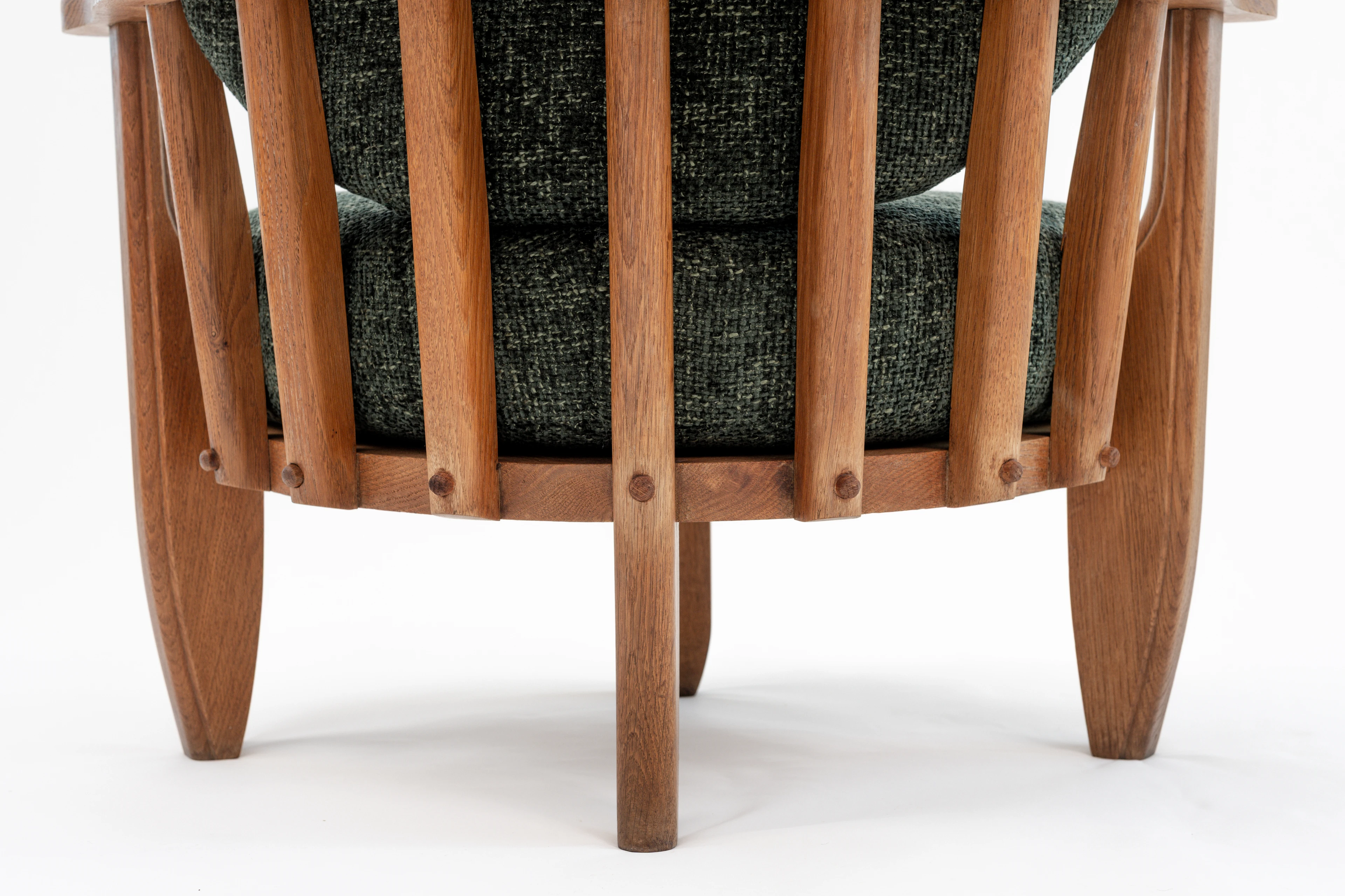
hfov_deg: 39.6
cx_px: 672
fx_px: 1868
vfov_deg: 27.0
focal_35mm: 50
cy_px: 448
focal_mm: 50
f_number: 9
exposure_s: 1/40
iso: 250
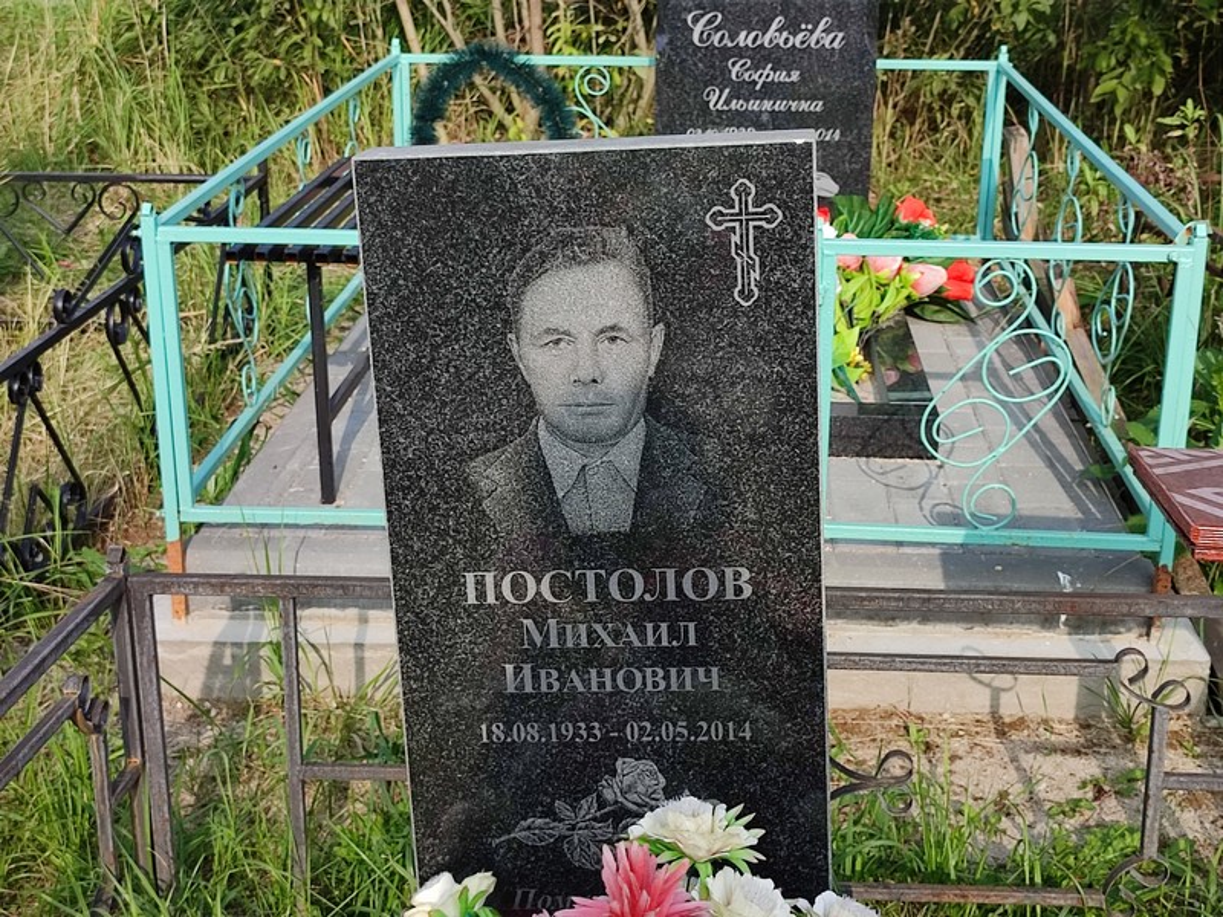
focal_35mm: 25
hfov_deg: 69.4
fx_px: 883
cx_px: 612
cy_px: 458
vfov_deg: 54.9
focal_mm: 6.04
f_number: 1.9
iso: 50
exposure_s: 1/306
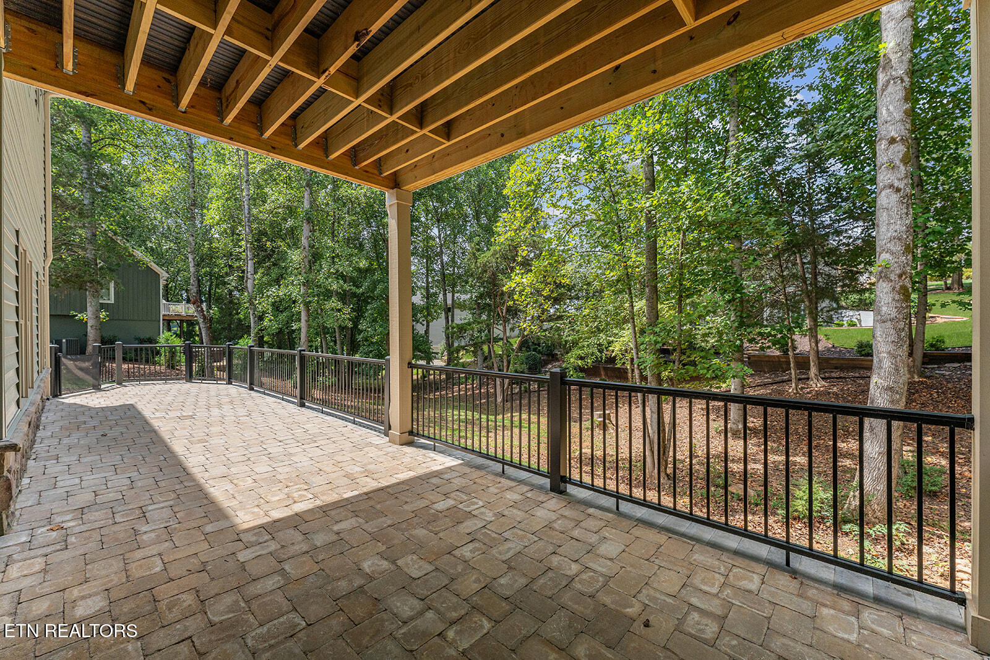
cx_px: 495
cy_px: 330
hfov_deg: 104.2
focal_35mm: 14
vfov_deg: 81.2
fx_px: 385
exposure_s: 1/800
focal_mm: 14
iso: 800
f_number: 8
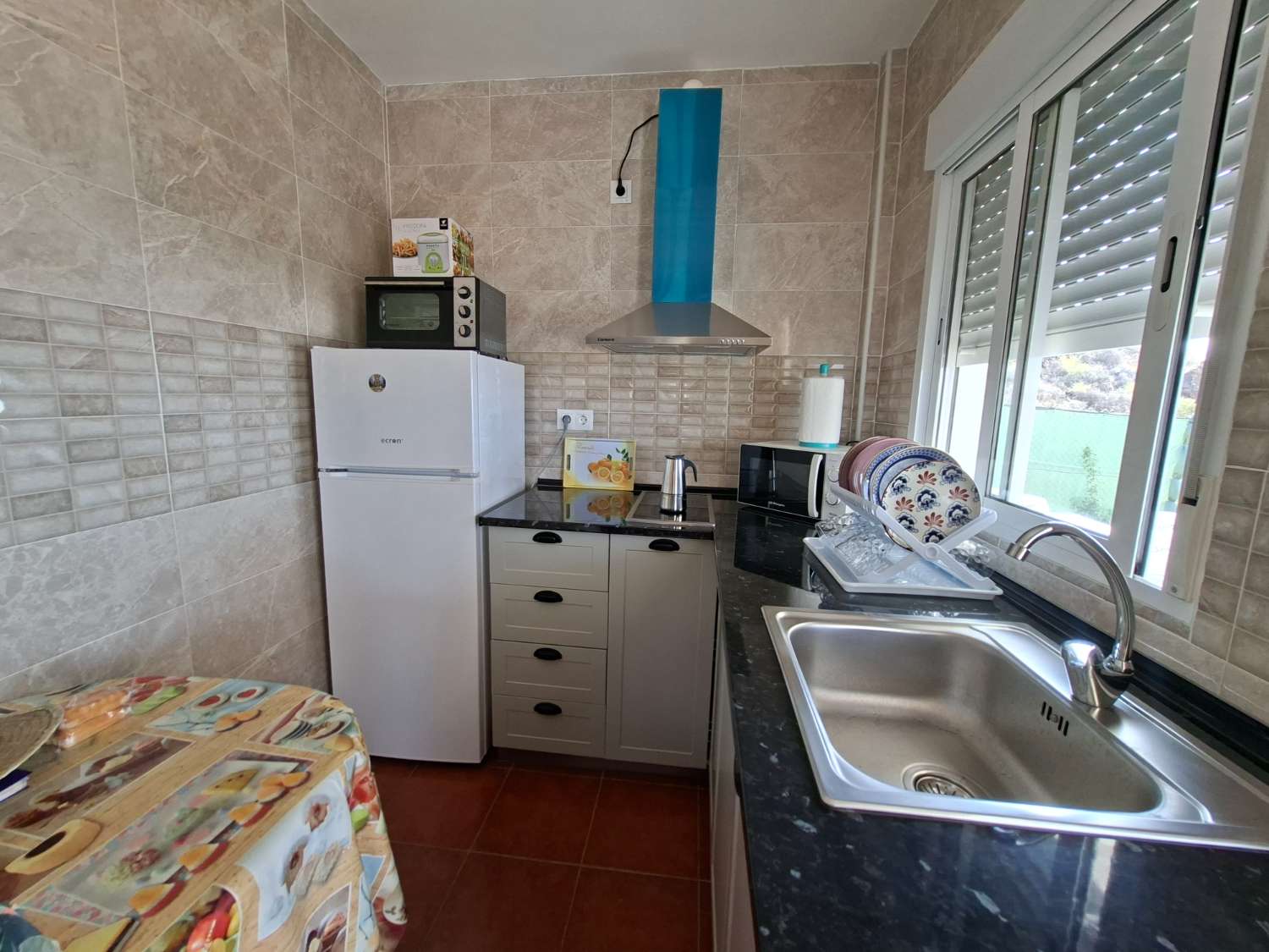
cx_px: 634
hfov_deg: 106.2
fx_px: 477
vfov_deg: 89.9
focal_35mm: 13
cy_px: 476
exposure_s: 1/60
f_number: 2.2
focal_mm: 1.74
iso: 40
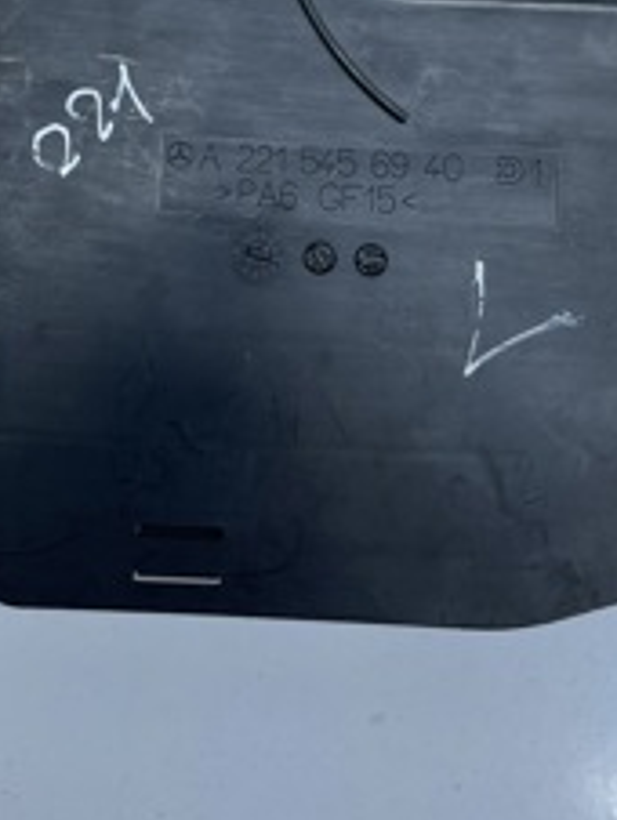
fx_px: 1257
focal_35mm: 53
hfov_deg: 27.6
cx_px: 272
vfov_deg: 34.4
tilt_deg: -81.3
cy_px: 102
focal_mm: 5.1
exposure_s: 1/824
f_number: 1.6
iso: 32
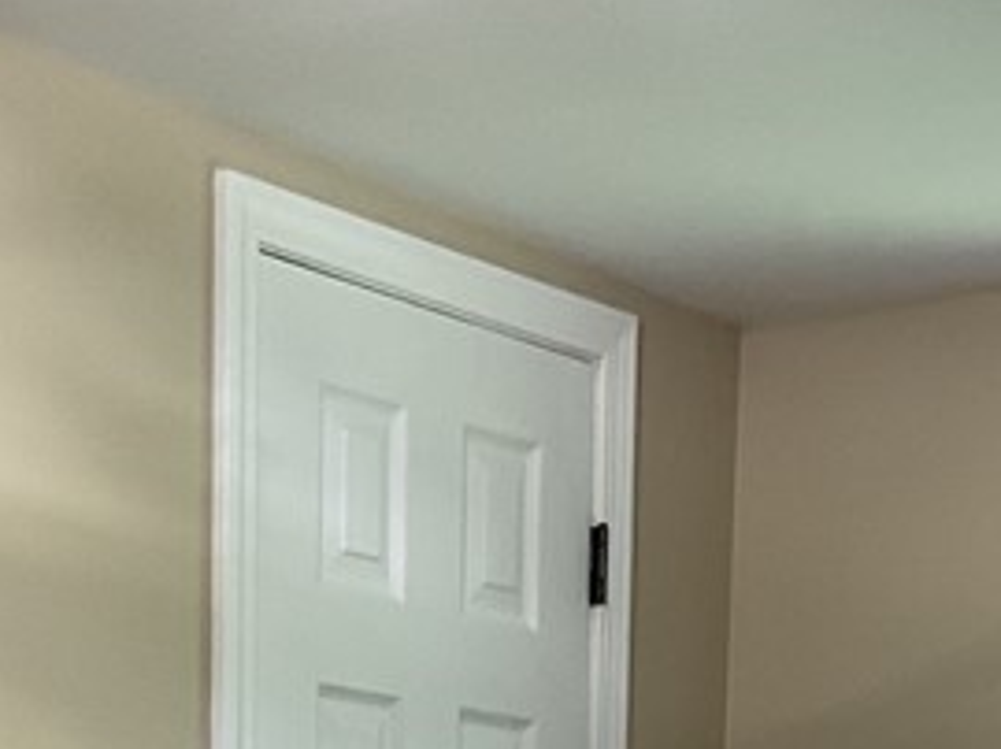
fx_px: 3178
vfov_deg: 12.2
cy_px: 1383
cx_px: 467
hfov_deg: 17.9
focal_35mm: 110
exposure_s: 1/60
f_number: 1.8
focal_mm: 3
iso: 125
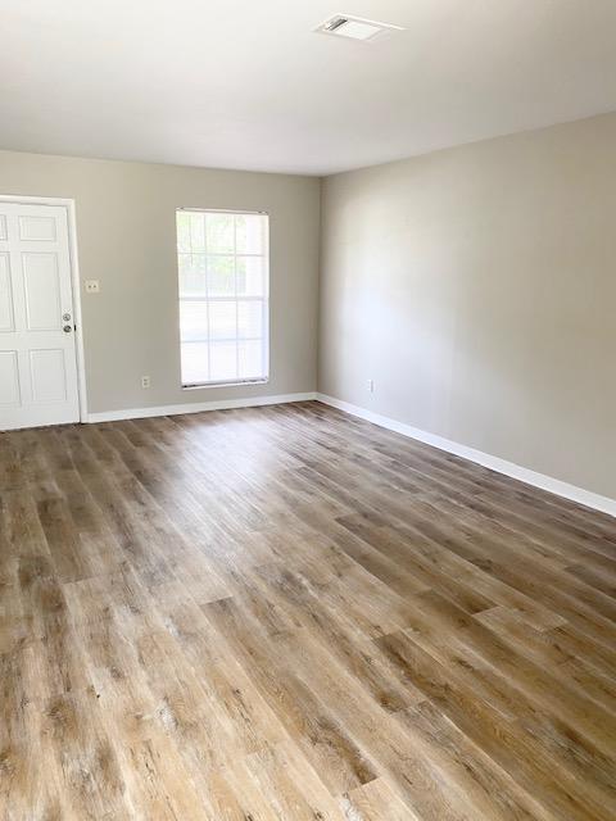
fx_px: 617
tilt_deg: -12.0
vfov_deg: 67.3
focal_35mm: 26
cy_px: 410
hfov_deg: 53.1
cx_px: 308
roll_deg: -1.0
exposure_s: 1/60
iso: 80
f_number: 1.8
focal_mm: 4.25
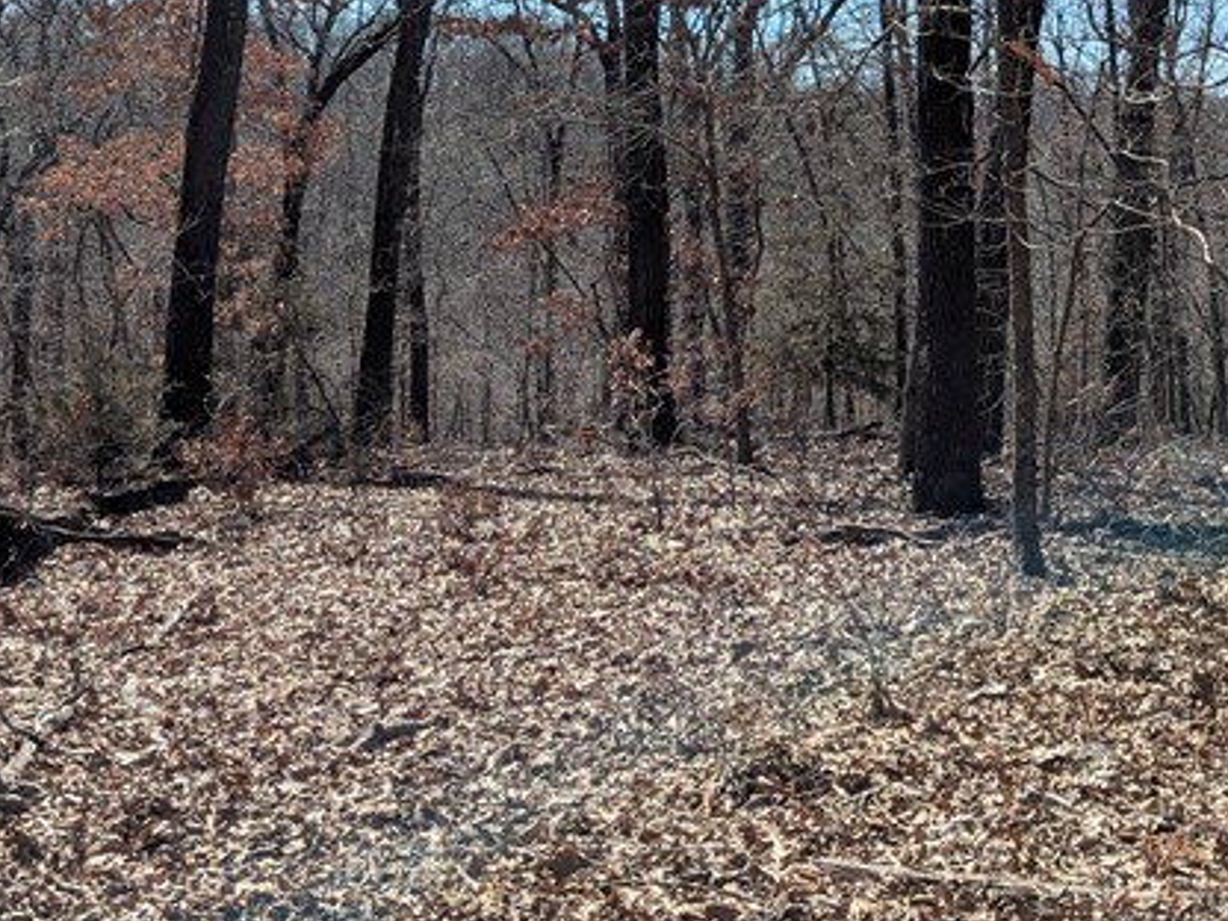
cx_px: 518
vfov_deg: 24.3
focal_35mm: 59
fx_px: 2093
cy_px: 145
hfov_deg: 32.6
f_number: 1.85
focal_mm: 6.81
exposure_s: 1/3145
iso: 40
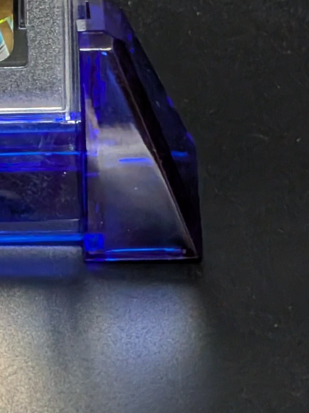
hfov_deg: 9.1
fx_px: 1881
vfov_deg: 11.9
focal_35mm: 158
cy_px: -224
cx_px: -176
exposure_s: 1/120
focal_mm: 4.53
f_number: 1.7
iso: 349
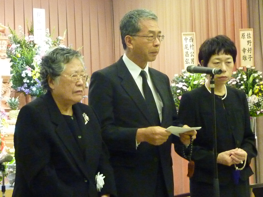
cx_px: 132
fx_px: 608
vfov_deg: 18.4
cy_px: 98
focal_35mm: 80
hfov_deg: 24.4
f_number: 3.7
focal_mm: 7.3
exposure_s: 1/20
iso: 800
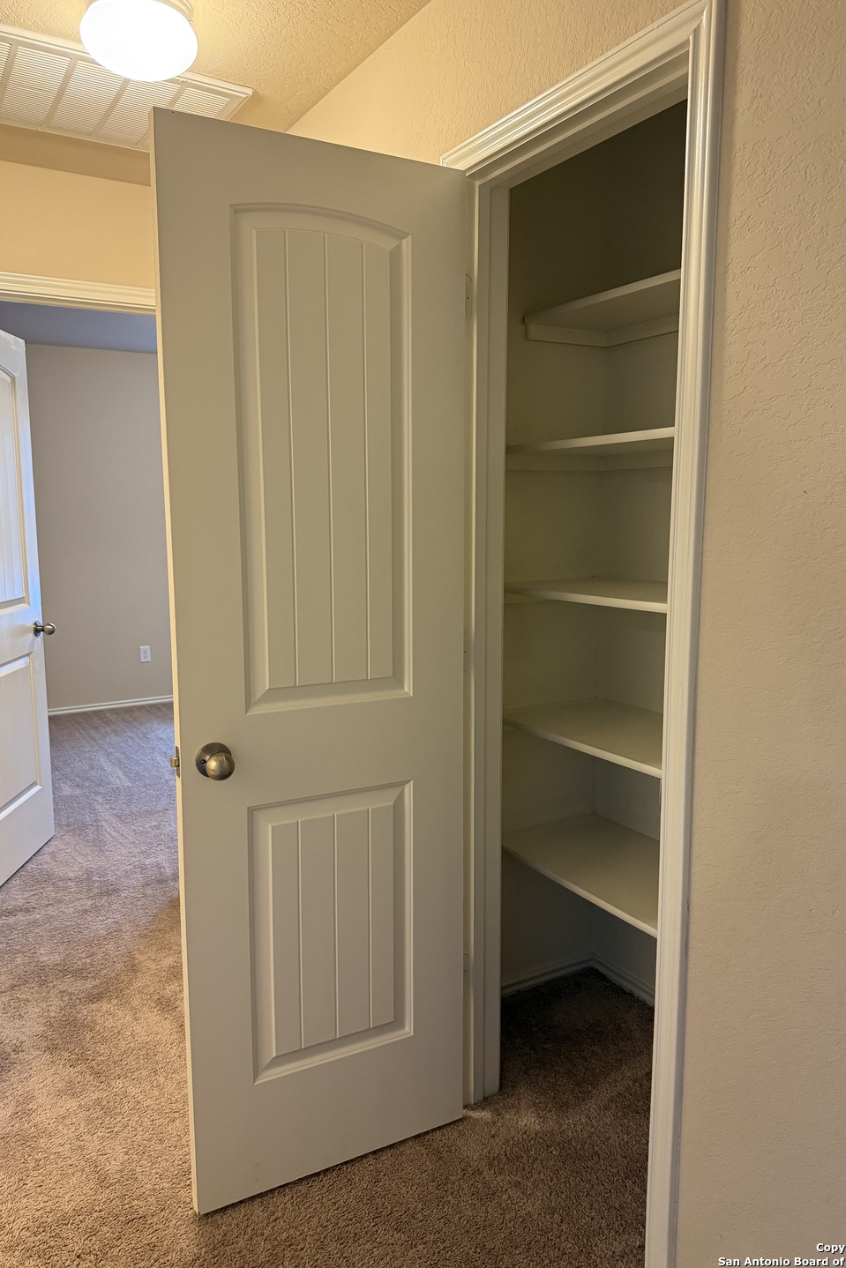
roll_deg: -0.6
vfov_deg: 71.5
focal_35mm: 25
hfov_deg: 51.3
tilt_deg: -7.1
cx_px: 433
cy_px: 634
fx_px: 881
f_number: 1.78
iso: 320
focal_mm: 6.76
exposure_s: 1/60
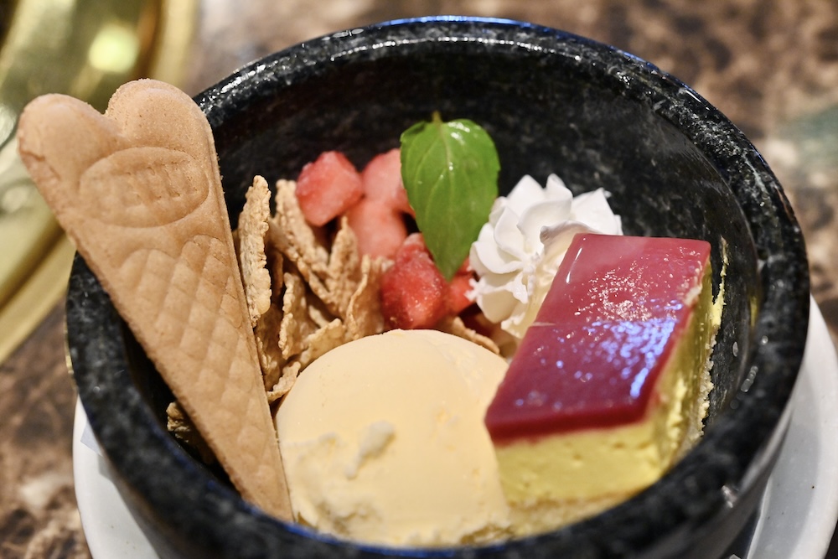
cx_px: 419
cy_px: 280
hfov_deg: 33.4
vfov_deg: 22.6
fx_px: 1397
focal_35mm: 60
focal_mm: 60
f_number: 6.3
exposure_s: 1/160
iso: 6400
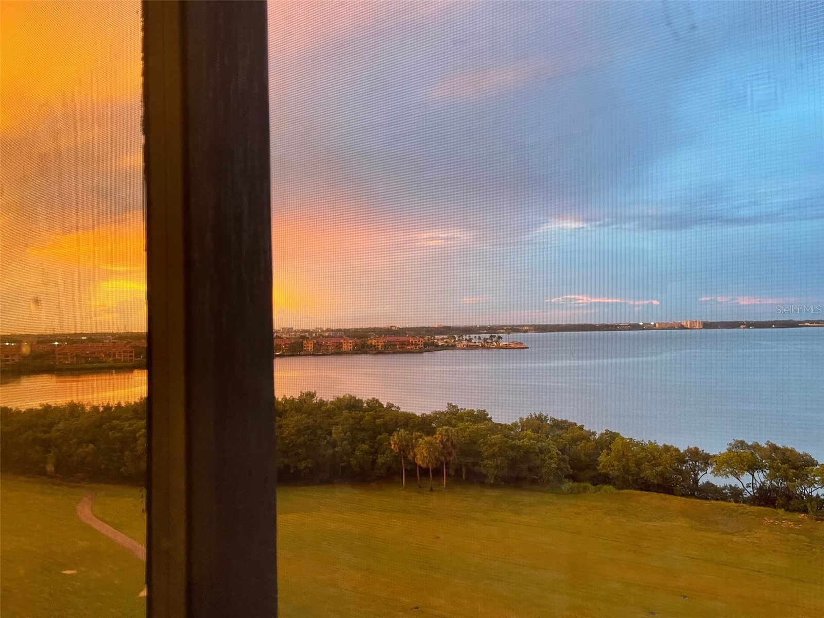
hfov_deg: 67.3
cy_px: 309
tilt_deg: +1.3
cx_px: 412
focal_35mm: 26
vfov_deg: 53.1
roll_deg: +1.2
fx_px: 619
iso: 250
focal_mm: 5.1
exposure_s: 1/60
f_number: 1.6
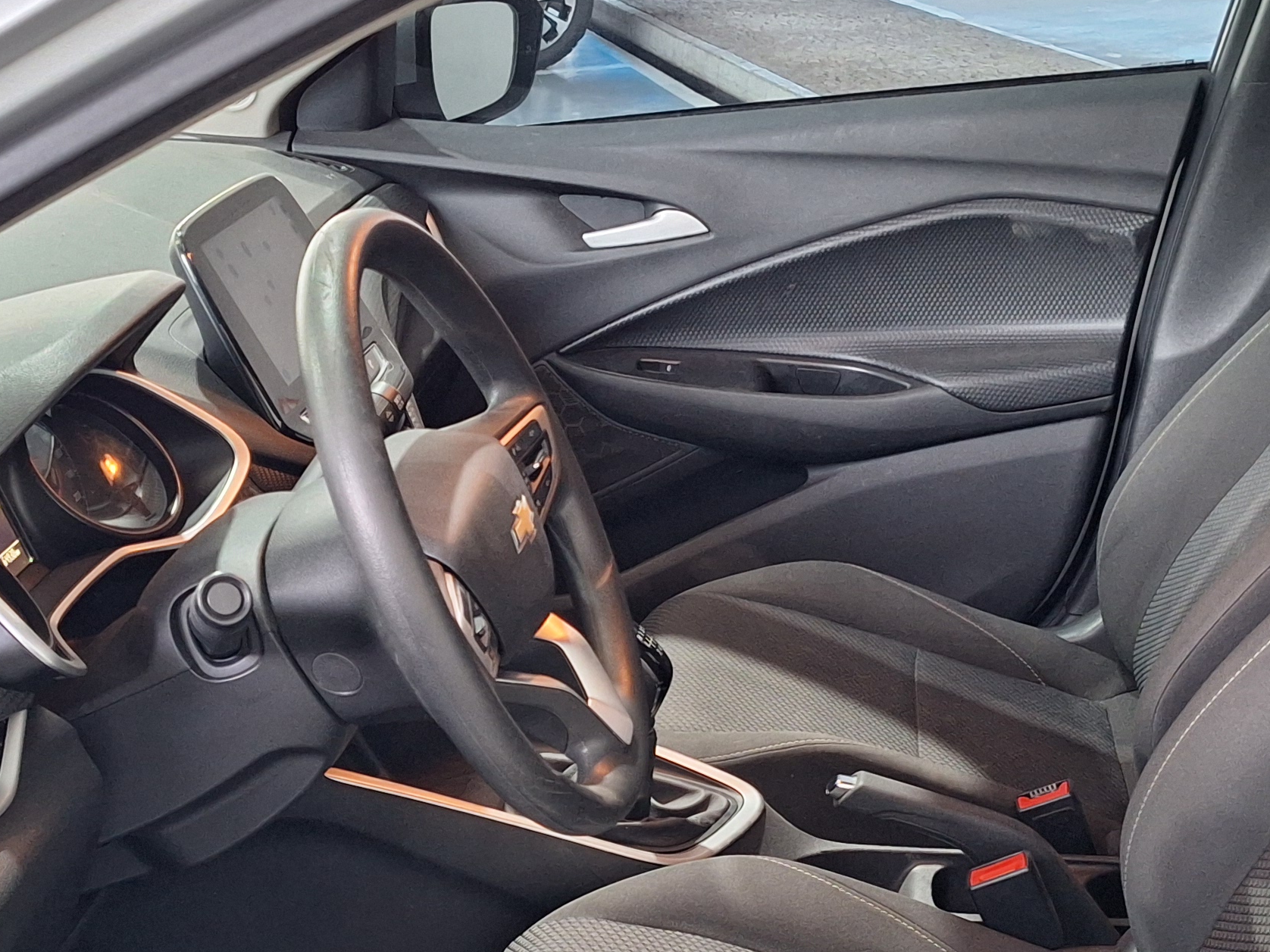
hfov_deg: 34.3
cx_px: 640
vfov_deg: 25.5
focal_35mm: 56
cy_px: 797
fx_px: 2055
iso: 320
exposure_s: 1/30
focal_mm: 5.54
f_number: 1.8
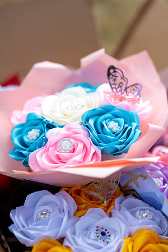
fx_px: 595
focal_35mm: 85
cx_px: 84
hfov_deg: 16.1
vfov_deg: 23.9
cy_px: 126
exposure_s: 1/3200
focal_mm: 85
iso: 400
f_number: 2.8
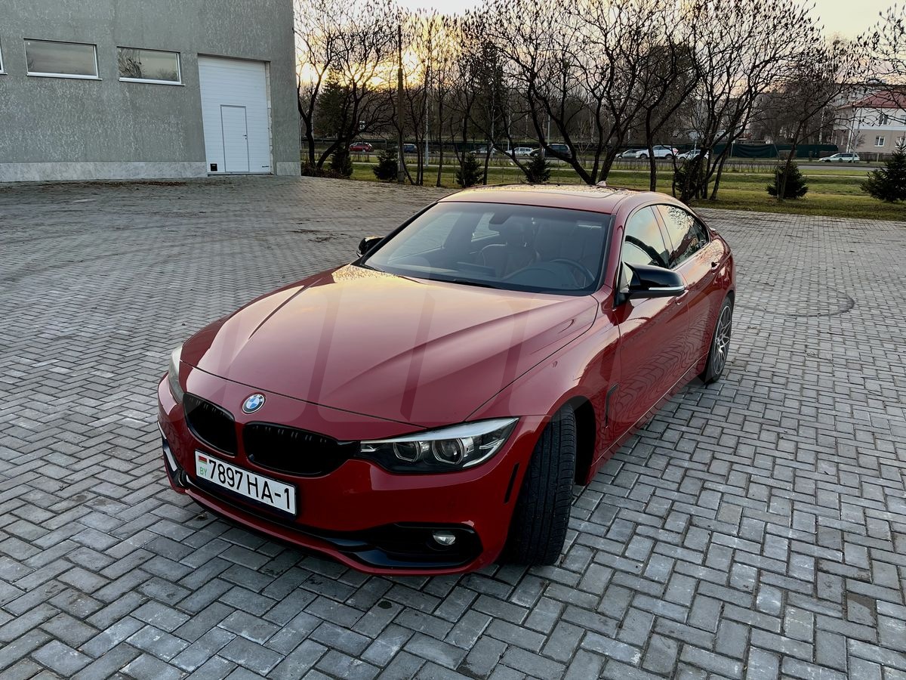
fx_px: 680
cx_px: 453
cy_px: 340
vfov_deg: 53.1
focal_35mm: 26
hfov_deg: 67.3
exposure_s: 1/122
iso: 40
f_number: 1.6
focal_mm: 5.1
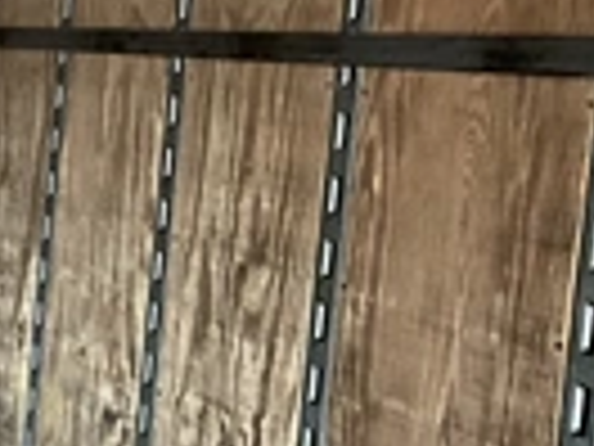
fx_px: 1510
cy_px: 225
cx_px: 238
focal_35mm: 88
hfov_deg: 22.2
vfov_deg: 16.8
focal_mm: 3
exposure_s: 1/30
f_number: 1.8
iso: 500
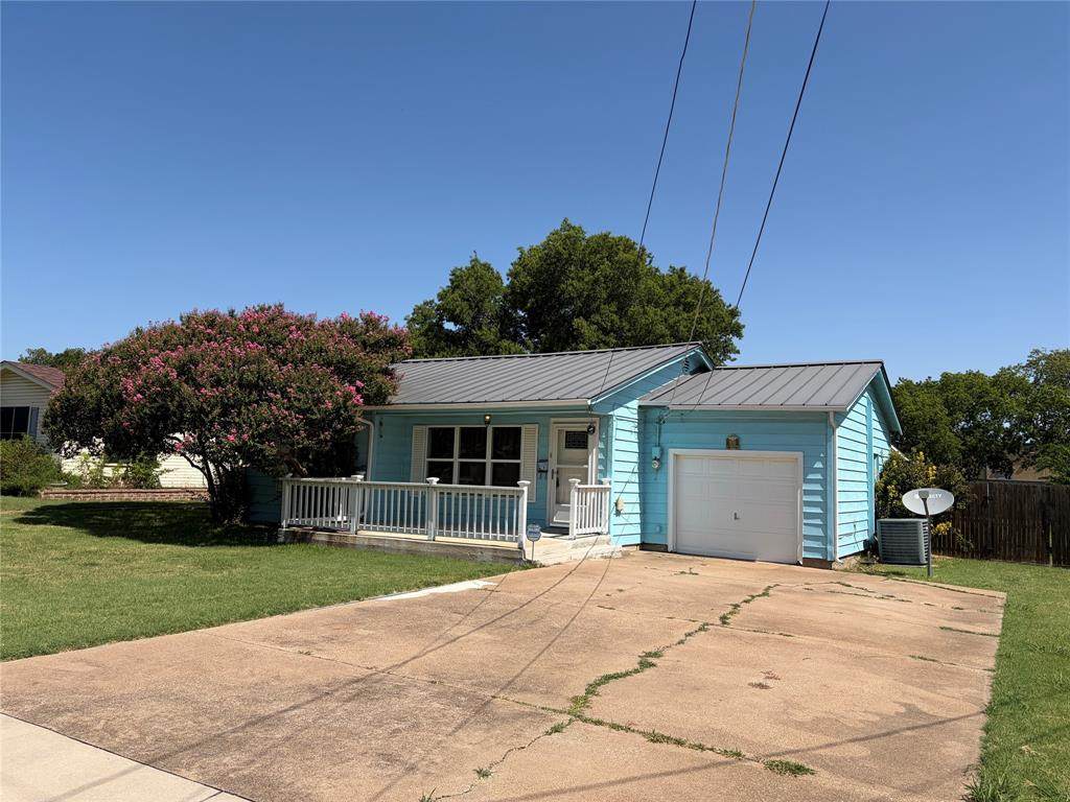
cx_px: 535
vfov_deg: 53.1
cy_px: 401
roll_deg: -1.9
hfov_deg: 67.3
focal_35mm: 26
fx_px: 804
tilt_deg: +6.7
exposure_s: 1/6993
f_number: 1.6
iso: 64
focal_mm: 5.96
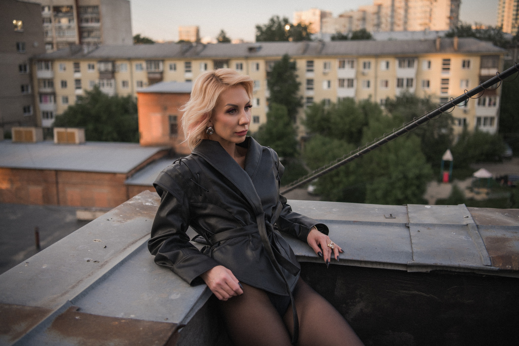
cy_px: 173
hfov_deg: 48.5
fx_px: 577
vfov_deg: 33.4
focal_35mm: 40
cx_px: 260
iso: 100
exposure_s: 1/160
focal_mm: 40
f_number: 2.8
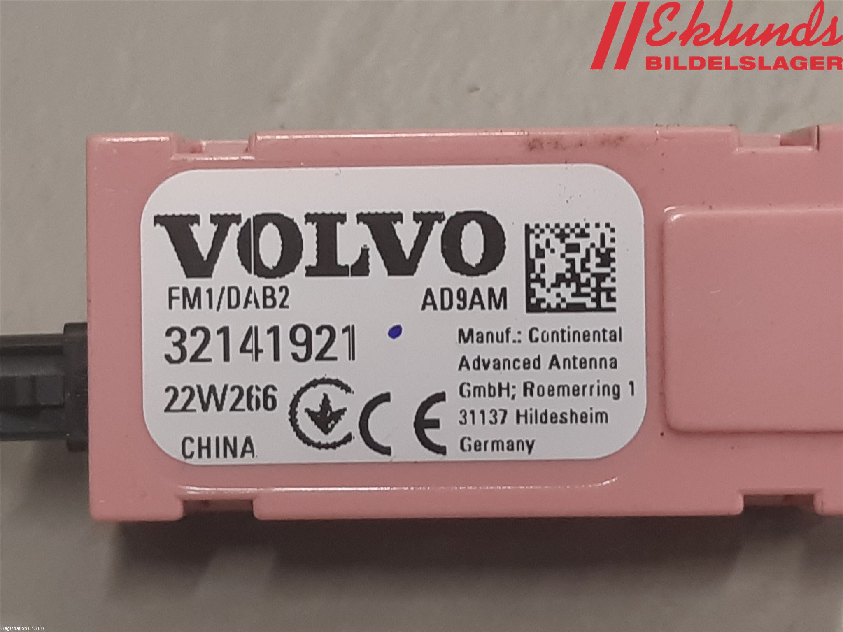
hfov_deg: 67.3
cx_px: 422
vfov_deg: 53.1
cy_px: 316
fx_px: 633
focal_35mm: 26
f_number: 1.7
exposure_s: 1/50
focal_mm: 3.93
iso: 64
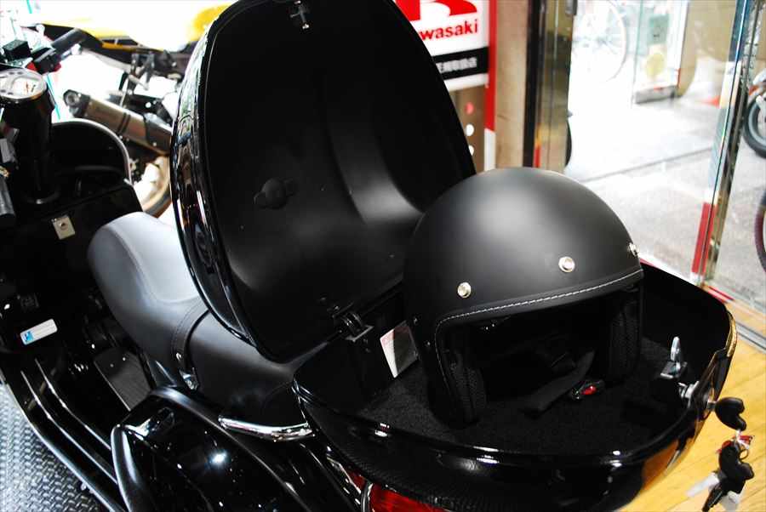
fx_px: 639
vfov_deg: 43.7
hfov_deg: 61.9
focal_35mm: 30
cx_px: 383
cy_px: 256
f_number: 3.8
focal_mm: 20
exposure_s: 1/13
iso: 400
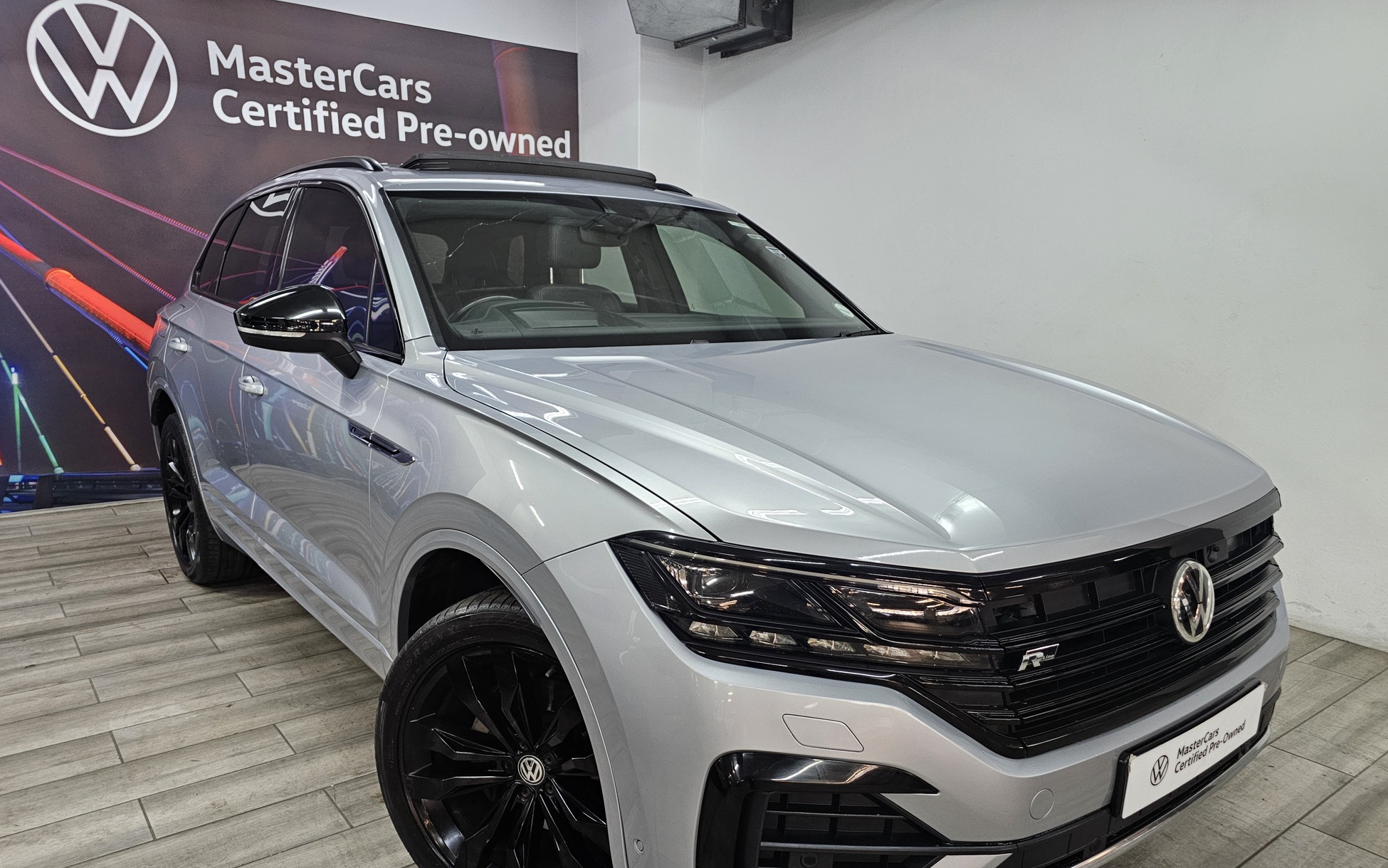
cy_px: 510
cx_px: 681
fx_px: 946
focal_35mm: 25
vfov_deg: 49.1
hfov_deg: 72.5
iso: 400
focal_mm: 6.3
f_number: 1.7
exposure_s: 1/100
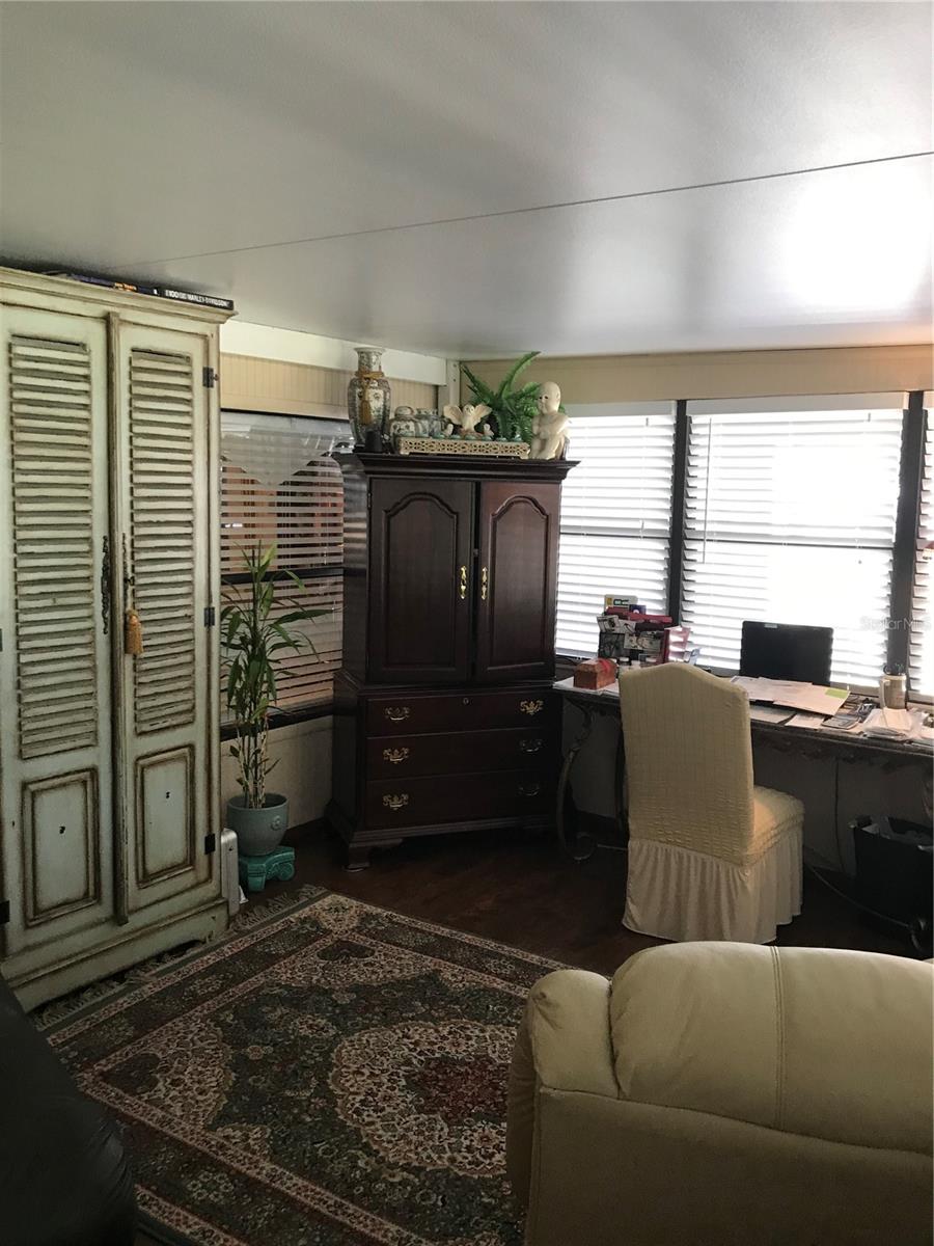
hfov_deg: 49.7
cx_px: 467
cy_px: 623
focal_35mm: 28
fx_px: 1007
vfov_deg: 63.4
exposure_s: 1/30
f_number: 1.8
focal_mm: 3.99
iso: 40
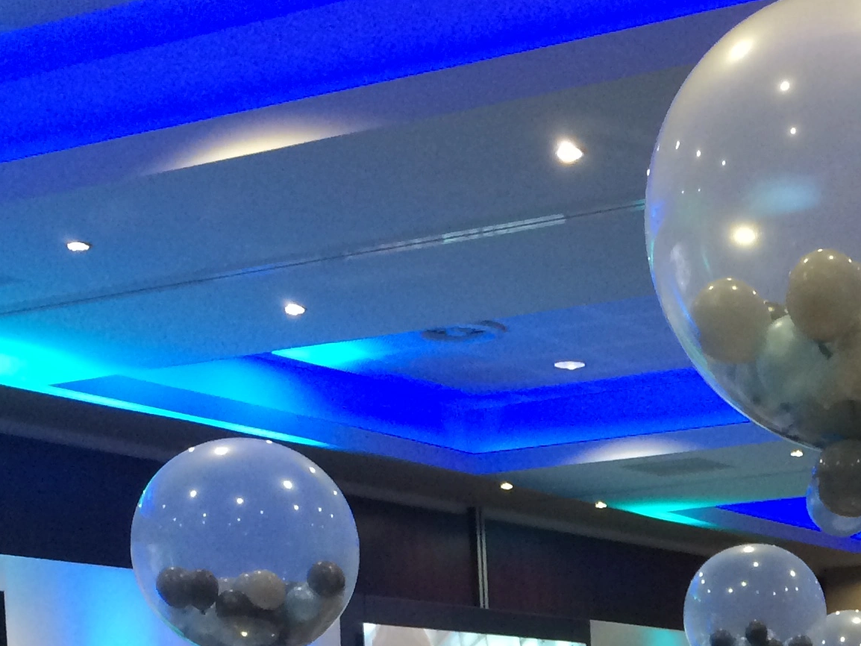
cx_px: 851
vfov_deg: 16.9
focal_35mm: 82
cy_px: 865
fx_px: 2040
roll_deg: +2.8
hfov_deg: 22.9
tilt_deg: -4.3
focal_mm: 4.15
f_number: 2.2
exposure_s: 1/30
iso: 125
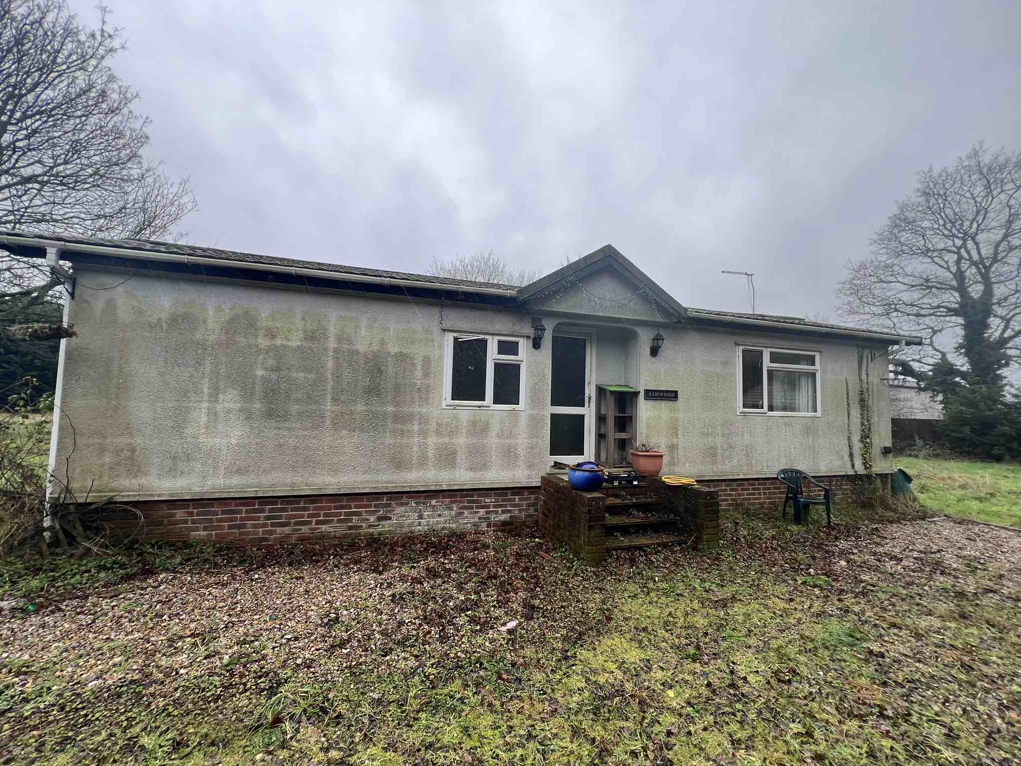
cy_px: 383
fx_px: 383
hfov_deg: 106.2
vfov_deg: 89.9
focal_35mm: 13
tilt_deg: +5.1
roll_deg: +0.0
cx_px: 510
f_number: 1.8
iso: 40
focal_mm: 1.57
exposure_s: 1/99
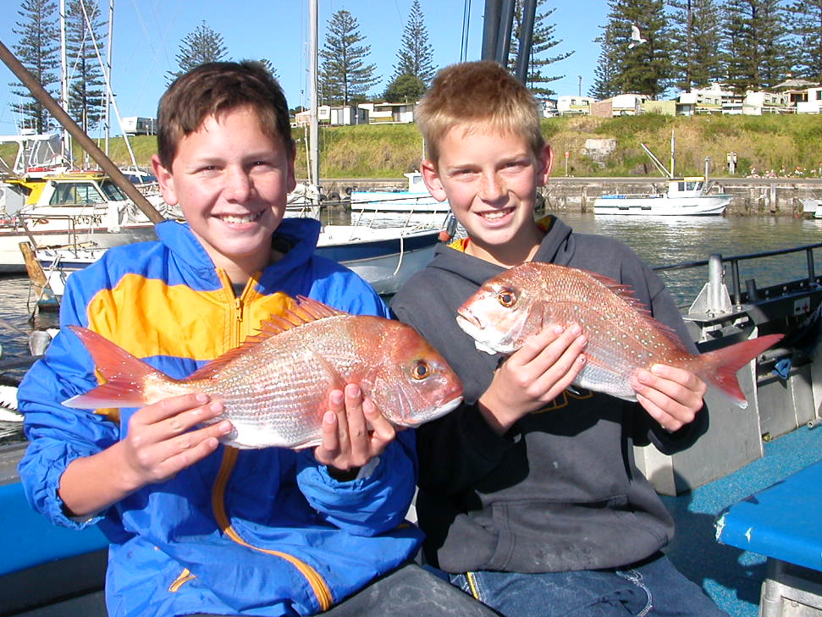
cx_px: 406
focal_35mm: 39
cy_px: 300
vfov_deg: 36.8
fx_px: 926
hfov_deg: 47.8
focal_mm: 5.6
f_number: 4.5
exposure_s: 1/515
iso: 100
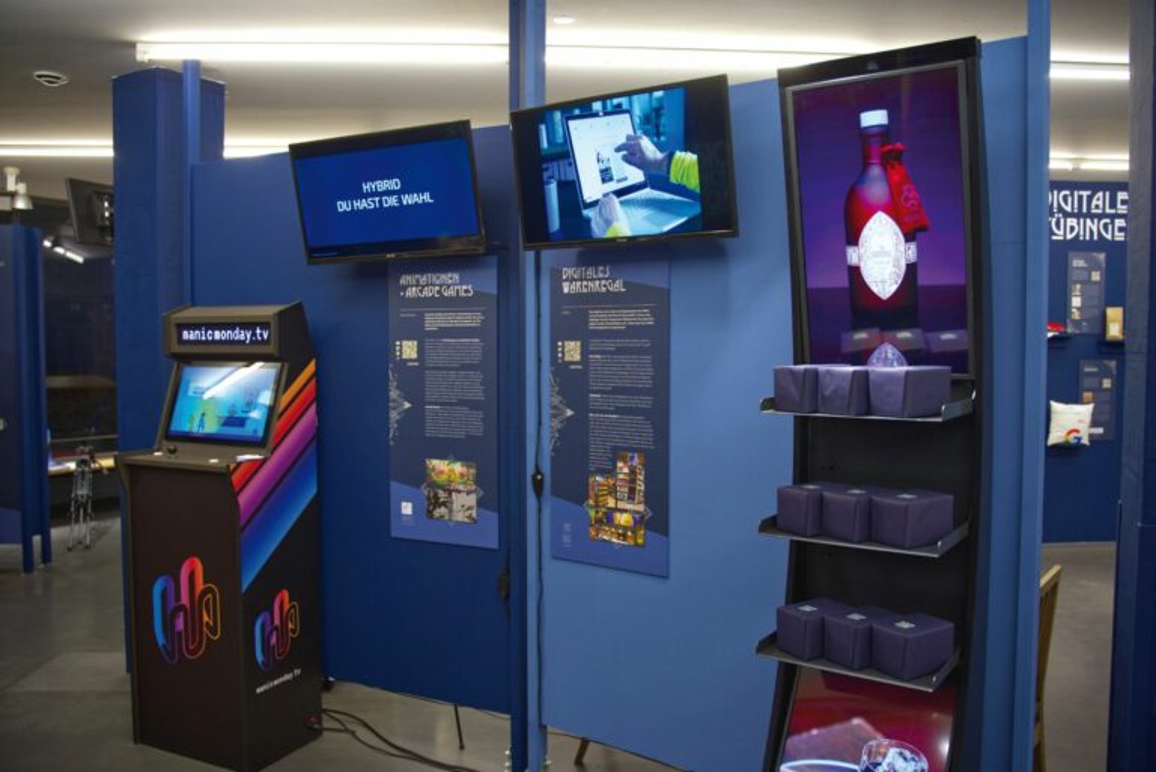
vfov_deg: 46.5
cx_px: 578
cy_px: 386
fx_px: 900
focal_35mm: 28
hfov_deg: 65.4
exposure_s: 1/100
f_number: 2.8
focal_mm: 28
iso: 1000
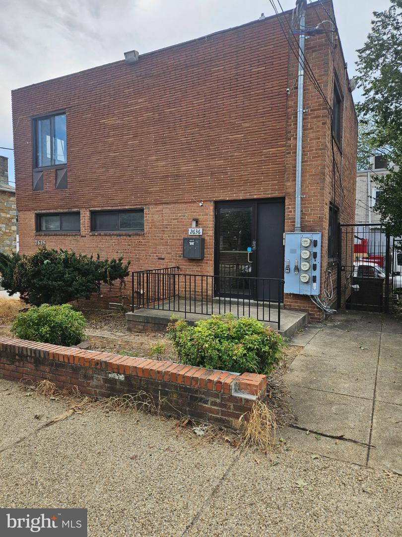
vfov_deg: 73.9
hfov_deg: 58.9
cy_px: 268
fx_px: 356
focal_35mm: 23
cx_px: 201
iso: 25
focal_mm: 5.4
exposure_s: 1/677
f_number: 1.8
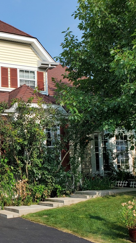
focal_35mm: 50
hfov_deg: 22.7
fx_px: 321
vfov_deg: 41.2
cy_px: 139
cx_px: -12
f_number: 2.4
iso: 50
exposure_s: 1/1657
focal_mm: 4.3
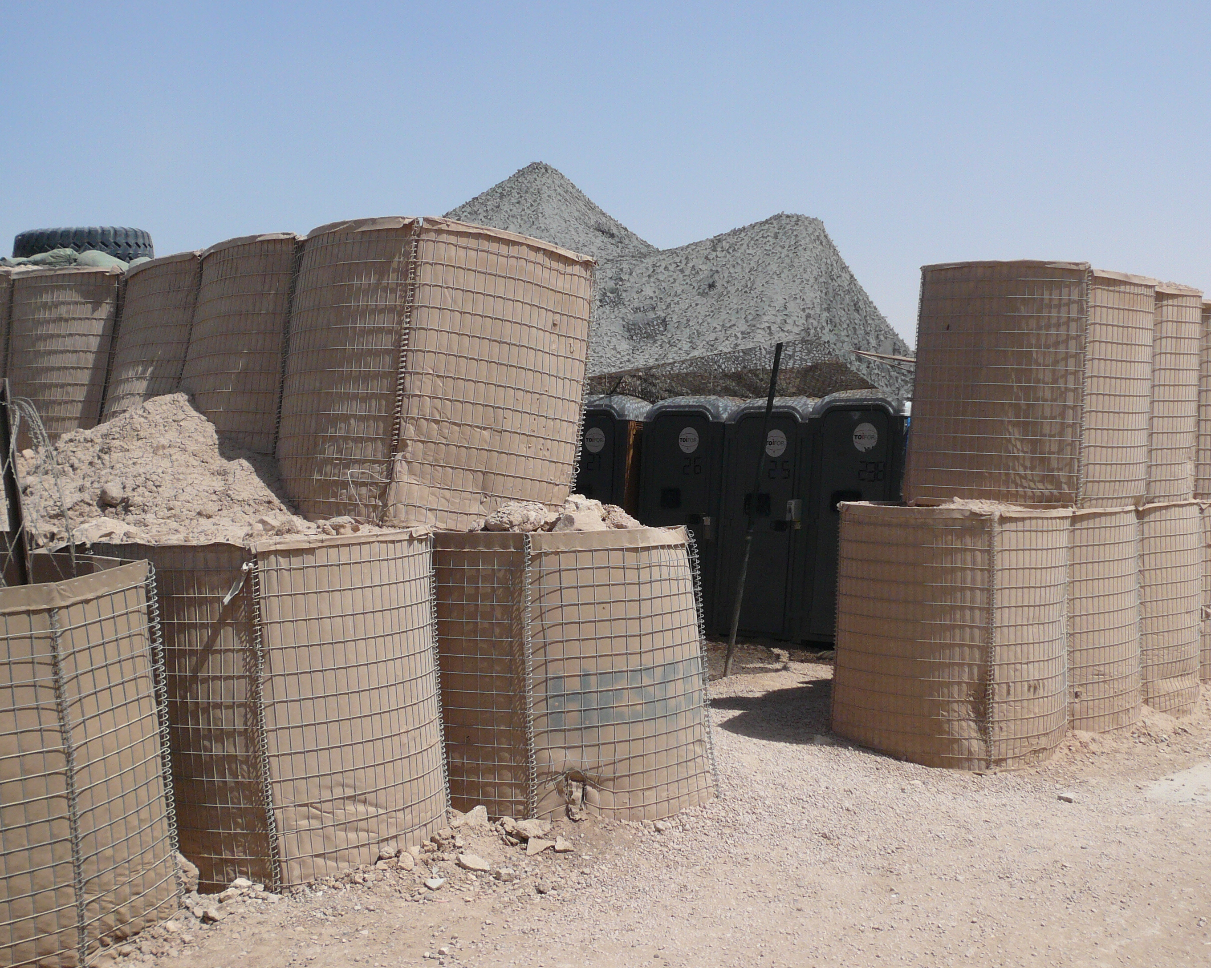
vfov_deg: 34.9
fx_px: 1541
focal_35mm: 43
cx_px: 640
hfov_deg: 42.9
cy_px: 460
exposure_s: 1/250
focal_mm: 6.4
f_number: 9
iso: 100
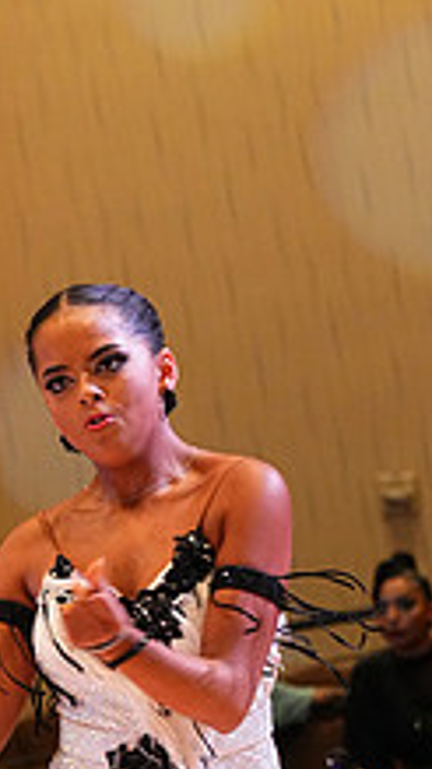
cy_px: 983
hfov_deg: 3.4
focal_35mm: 361
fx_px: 7360
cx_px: -65
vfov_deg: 5.9
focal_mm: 130
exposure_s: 1/320
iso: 5000
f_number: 5
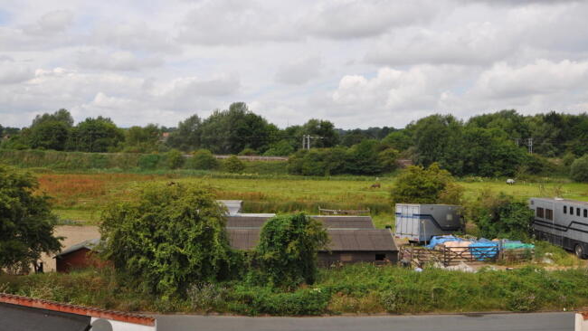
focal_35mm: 38
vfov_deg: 31.2
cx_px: 296
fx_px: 593
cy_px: 147
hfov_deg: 52.8
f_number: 11
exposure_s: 1/200
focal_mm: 24
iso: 200
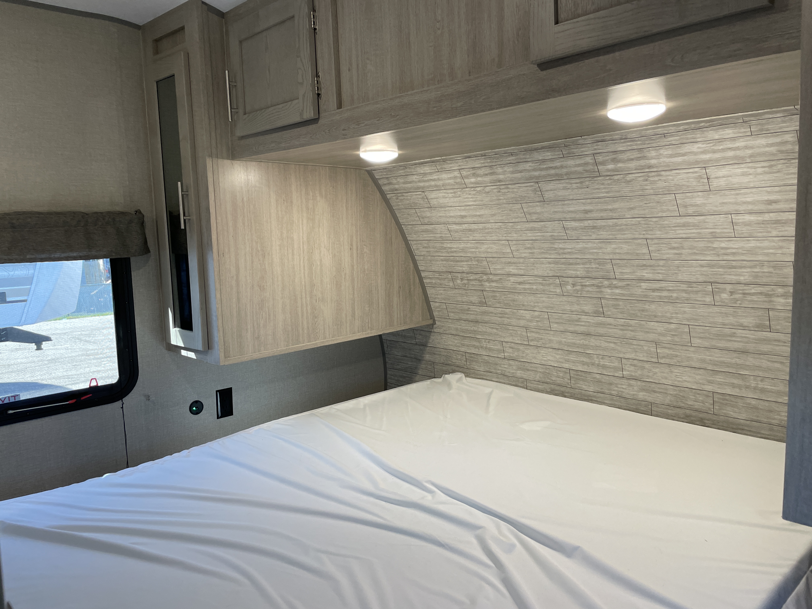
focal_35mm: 26
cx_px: 406
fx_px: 610
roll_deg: +2.6
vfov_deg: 53.1
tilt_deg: -4.6
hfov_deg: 67.3
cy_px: 304
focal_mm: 4.2
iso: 125
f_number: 1.6
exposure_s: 1/121
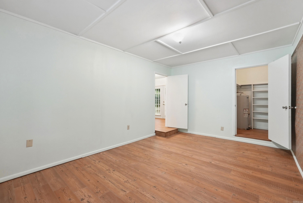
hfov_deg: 96.7
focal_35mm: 16
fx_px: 135
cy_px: 102
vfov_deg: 73.8
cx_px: 152
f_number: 4.5
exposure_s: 1/40
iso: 1600
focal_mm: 16
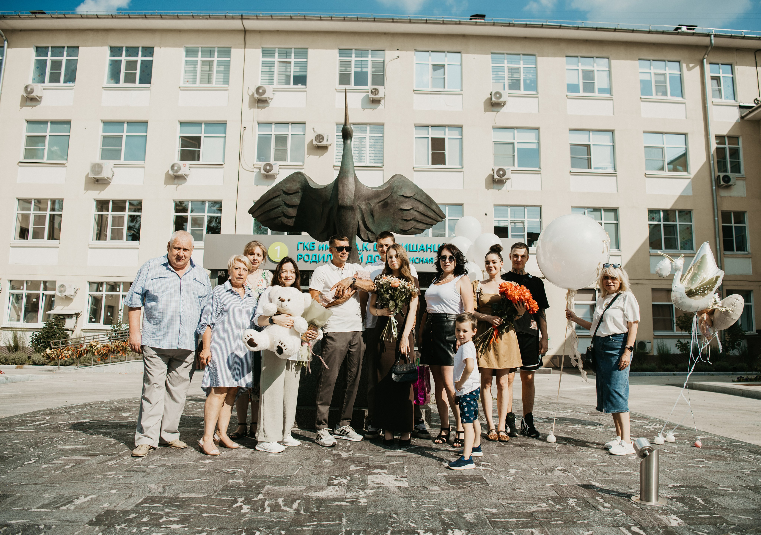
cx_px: 393
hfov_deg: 68.5
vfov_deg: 51.1
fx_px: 559
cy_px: 279
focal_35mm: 26
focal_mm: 24
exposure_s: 1/2000
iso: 160
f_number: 4
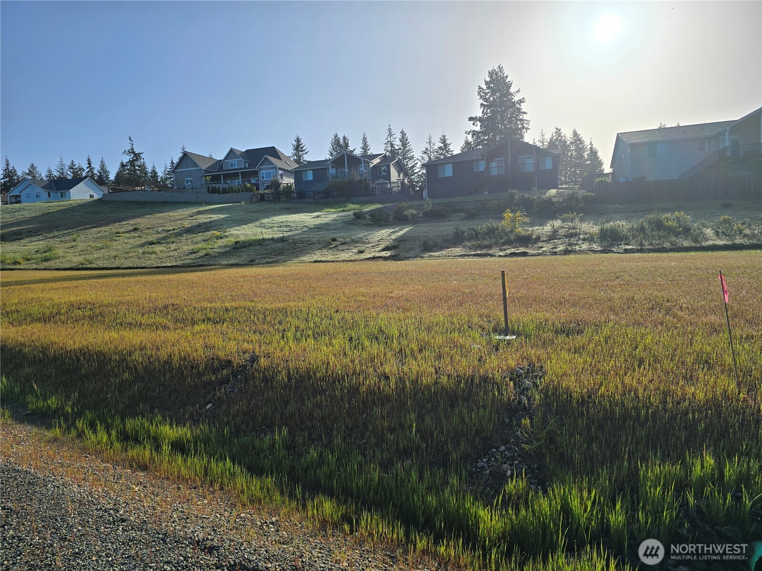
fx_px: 506
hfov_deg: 73.9
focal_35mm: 23
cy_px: 286
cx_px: 381
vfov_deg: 58.9
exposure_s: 1/2551
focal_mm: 6.3
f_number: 1.7
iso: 12
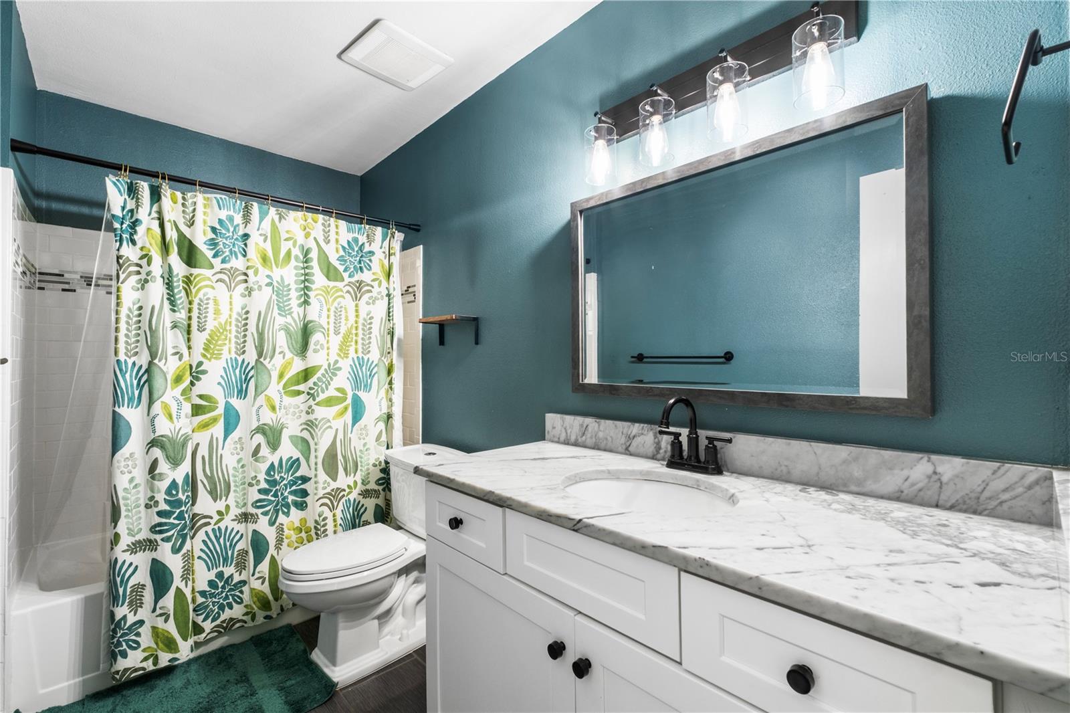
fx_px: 446
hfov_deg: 100.4
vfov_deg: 77.3
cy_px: 356
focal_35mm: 15
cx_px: 535
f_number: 8
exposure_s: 1/1.67
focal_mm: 10
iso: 320
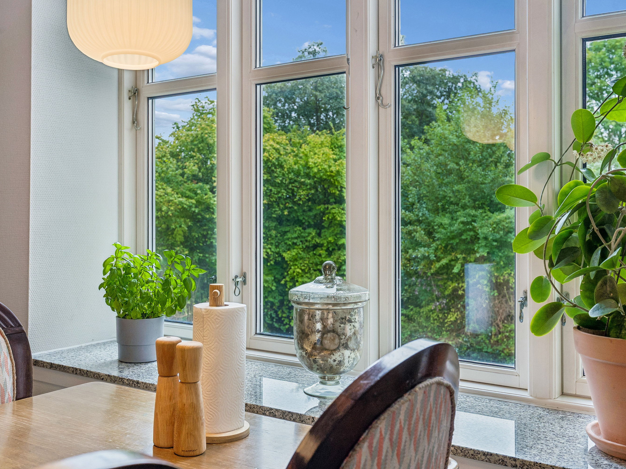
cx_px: 300
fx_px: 687
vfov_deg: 37.7
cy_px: 234
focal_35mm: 38
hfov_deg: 49.0
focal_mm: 35
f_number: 8
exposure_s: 1/50
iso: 200
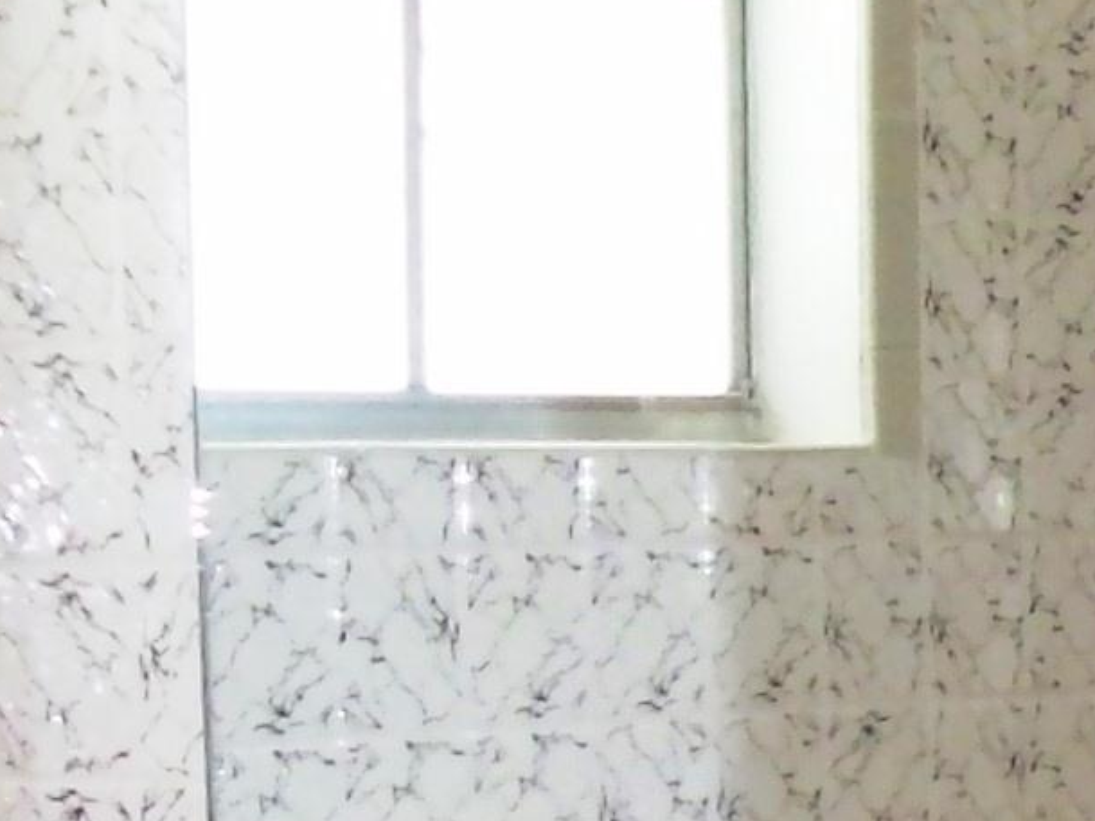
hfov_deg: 12.4
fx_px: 4809
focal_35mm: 152
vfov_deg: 9.3
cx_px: 1613
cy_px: 1480
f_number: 2.7
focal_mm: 6
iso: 160
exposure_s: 1/64
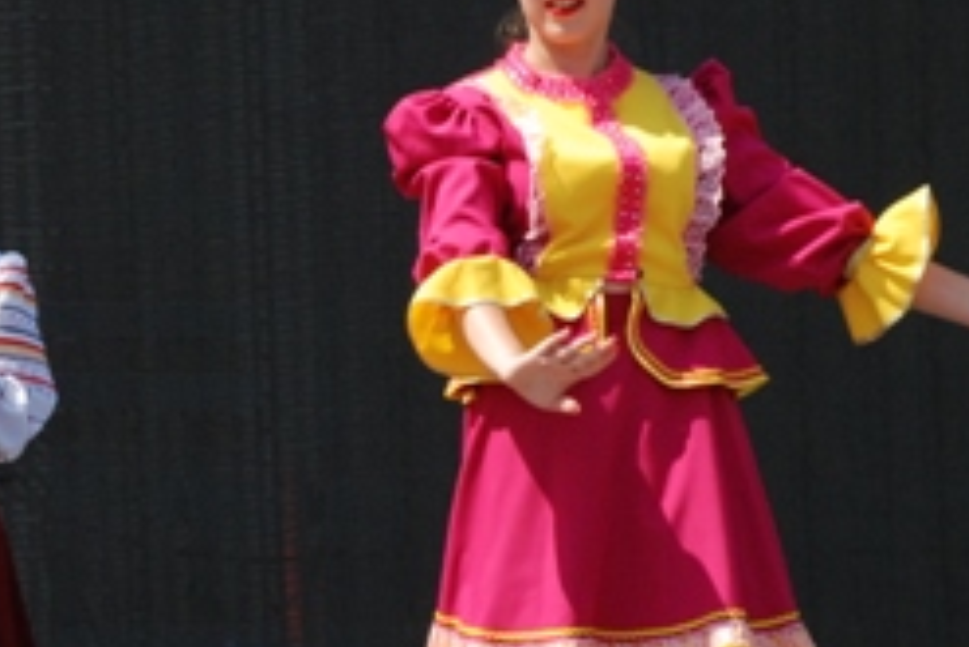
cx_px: -106
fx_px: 8895
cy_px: 369
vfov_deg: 4.2
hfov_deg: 6.2
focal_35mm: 330
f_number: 8
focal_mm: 85
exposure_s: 1/1000
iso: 640
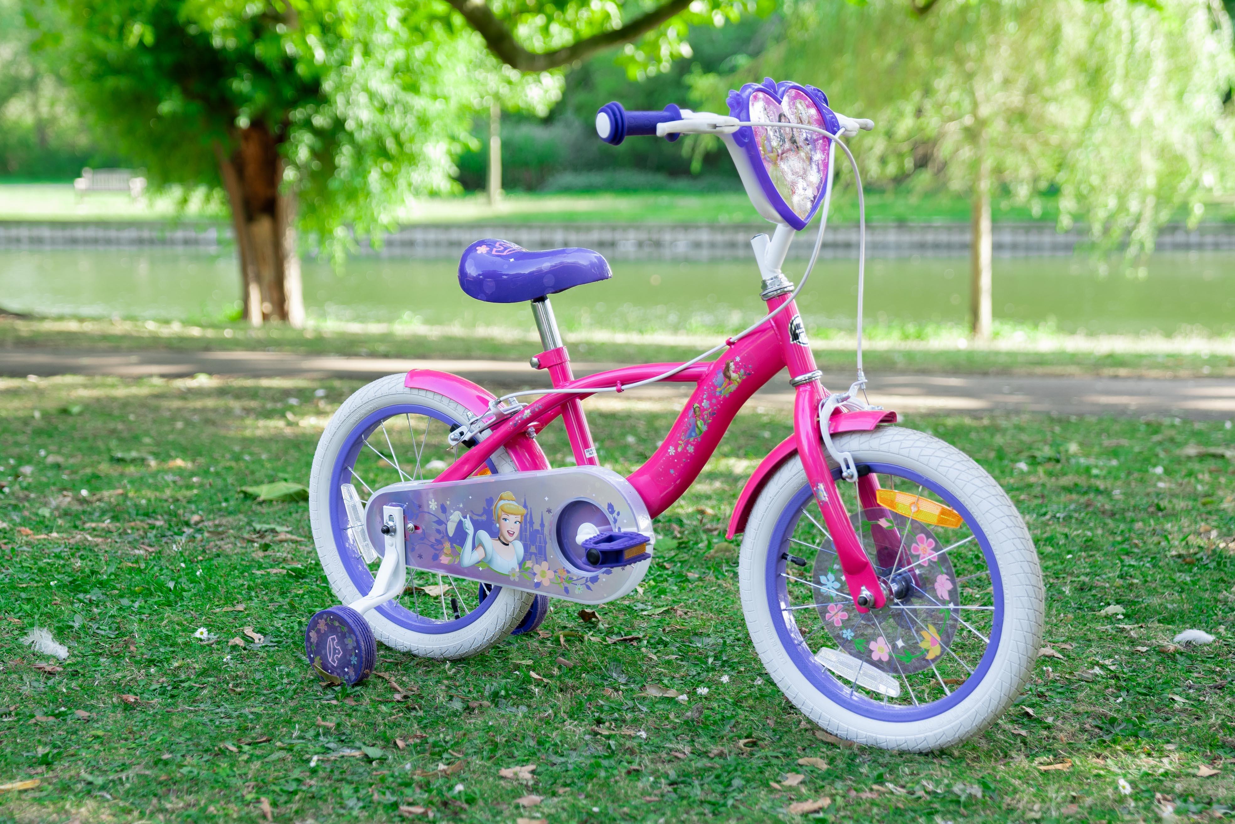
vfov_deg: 18.7
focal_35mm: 73
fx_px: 2504
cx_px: 618
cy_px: 412
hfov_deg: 27.7
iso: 100
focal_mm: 49
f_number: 2.8
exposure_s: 1/100
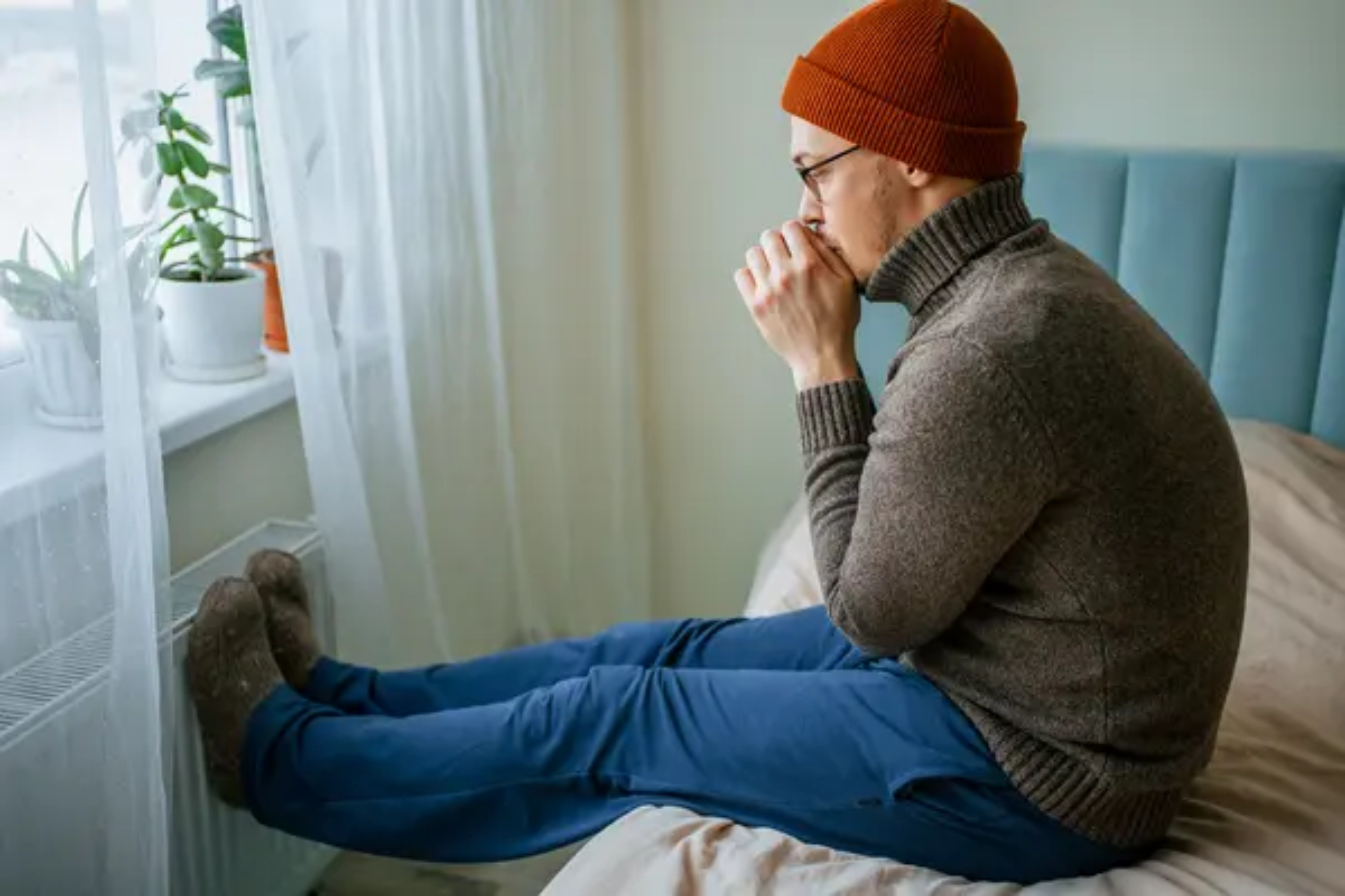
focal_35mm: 35
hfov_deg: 54.4
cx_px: 672
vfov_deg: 37.9
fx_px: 1308
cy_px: 448
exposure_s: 1/125
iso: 250
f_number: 2
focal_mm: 35
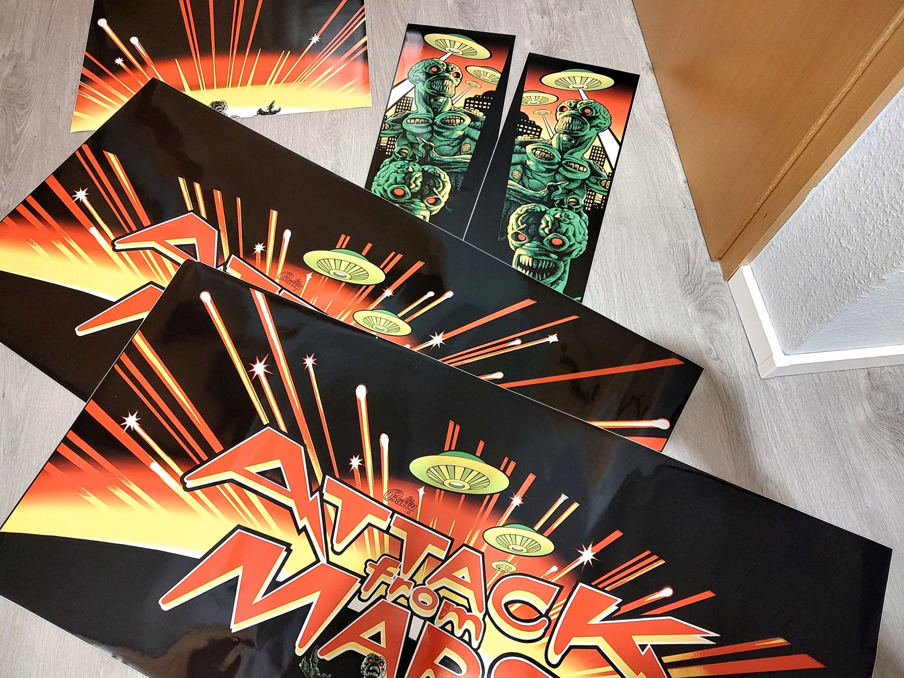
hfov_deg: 73.9
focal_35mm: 23
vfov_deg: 58.9
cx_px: 452
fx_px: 601
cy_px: 339
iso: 1225
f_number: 1.8
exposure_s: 1/25
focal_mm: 5.56
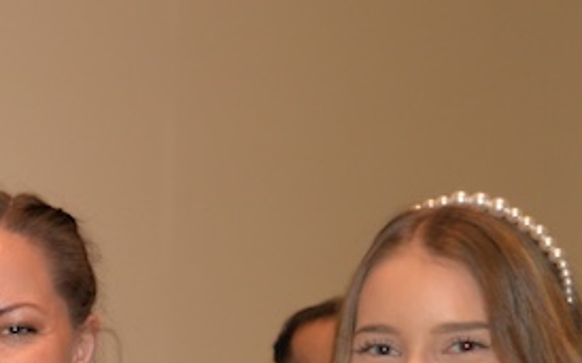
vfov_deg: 9.2
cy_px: 618
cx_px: -379
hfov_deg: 14.0
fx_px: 2172
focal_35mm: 137
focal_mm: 34
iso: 800
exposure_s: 1/60
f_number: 4
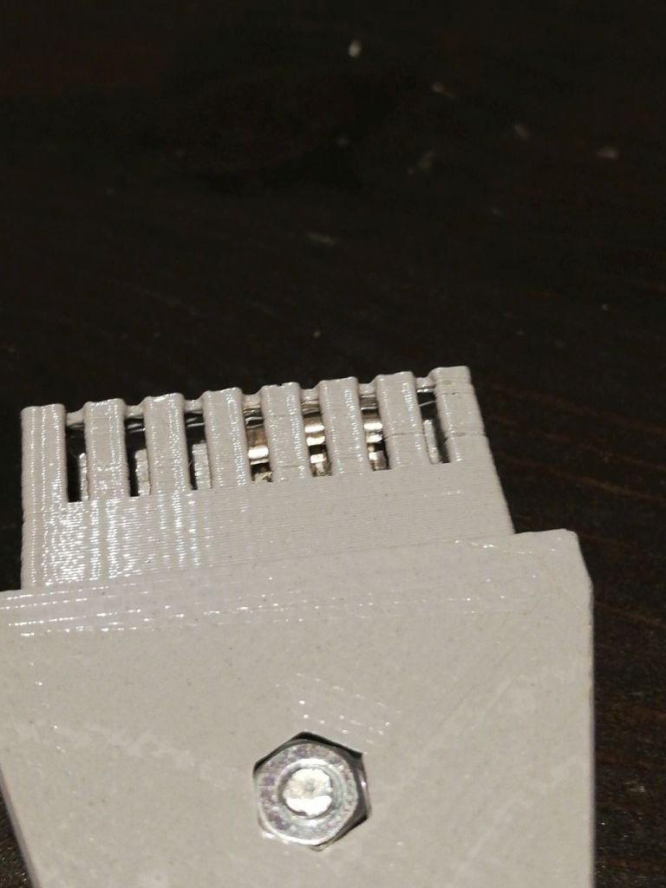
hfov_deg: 26.6
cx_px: 333
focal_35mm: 55
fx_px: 1411
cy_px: 444
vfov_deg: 34.9
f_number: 2.2
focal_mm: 3.81
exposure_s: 1/16.7
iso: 640
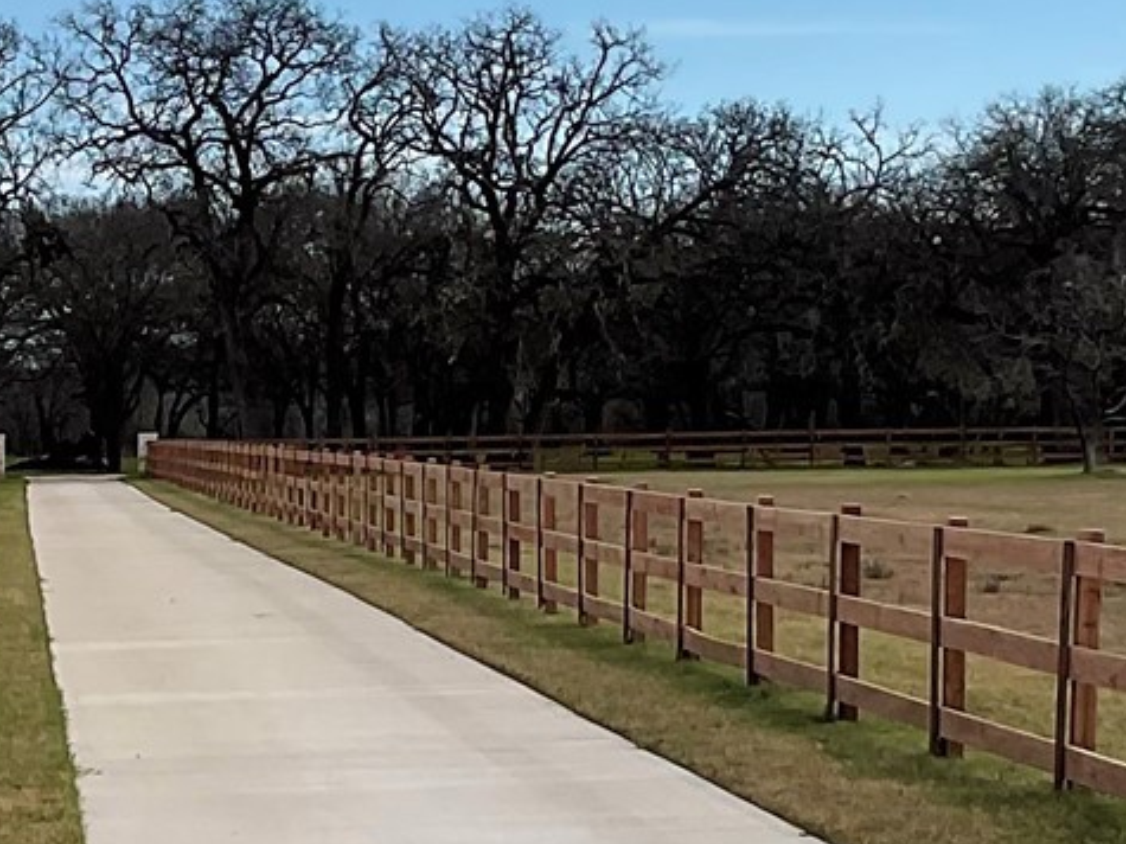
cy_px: 853
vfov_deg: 11.7
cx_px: 78
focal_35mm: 125
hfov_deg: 15.6
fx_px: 4065
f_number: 1.8
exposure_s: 1/2320
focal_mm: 3
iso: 16
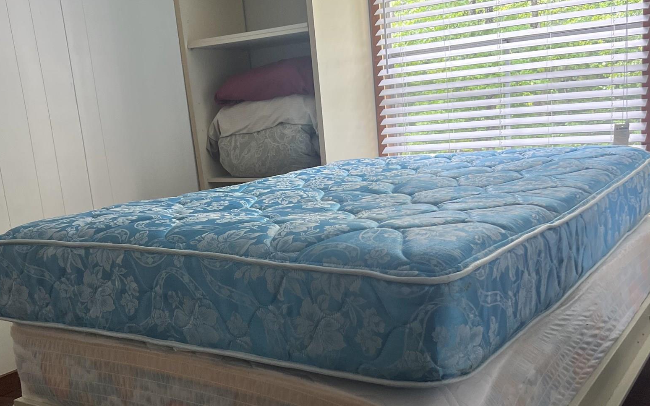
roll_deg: +4.9
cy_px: 273
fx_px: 726
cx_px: 330
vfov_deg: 31.0
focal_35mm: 41
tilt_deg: -12.5
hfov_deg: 48.2
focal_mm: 5.7
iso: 125
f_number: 1.5
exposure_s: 1/98
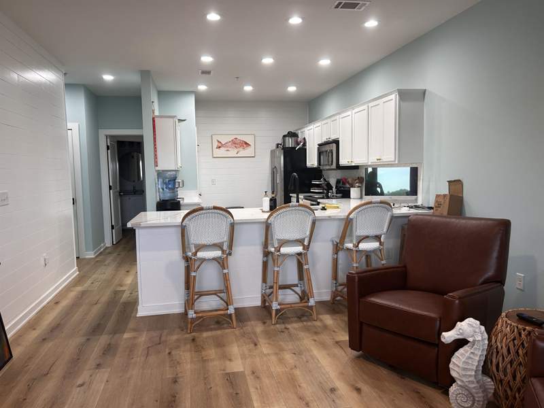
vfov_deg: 53.1
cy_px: 204
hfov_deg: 67.3
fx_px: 409
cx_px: 272
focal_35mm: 26
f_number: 1.5
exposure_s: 1/120
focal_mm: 5.7
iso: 100
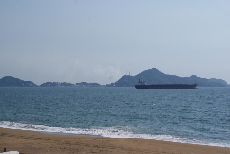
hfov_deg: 29.8
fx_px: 432
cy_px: 77
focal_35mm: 68
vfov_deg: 20.2
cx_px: 115
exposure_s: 1/250
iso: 100
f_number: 13
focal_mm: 45
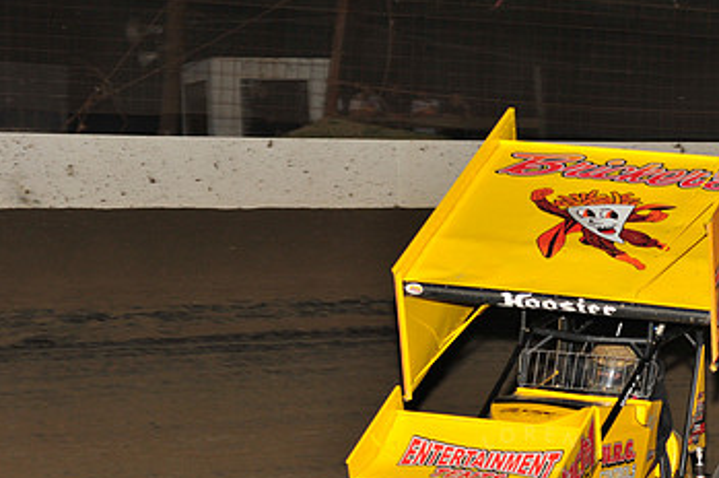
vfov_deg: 7.4
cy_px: 361
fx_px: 3711
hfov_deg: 11.0
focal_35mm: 186
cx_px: 529
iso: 1000
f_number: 6.3
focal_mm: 112
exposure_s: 1/320
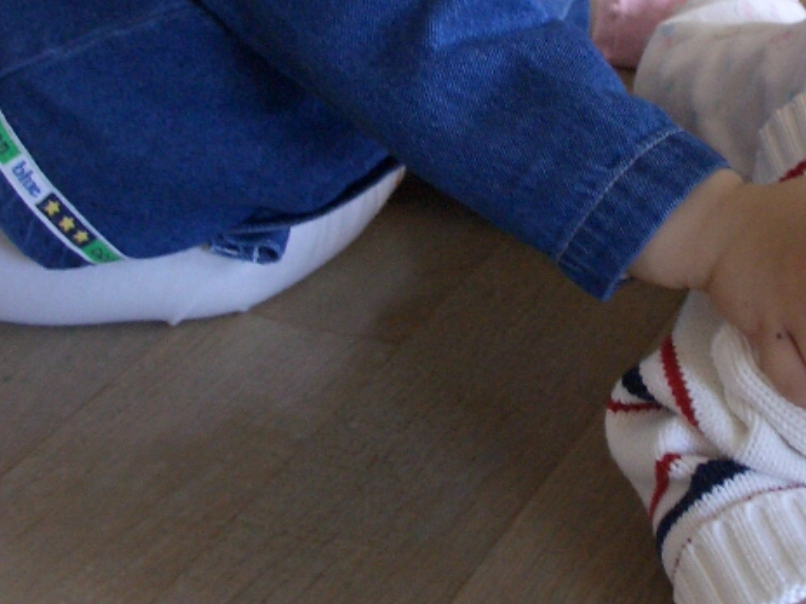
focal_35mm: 91
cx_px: 610
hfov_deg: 21.3
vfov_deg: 16.1
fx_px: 2119
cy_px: 83
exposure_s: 1/100
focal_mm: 7.1
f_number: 2.8
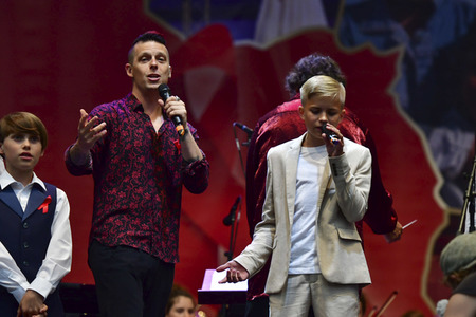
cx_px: 238
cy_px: 158
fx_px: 2671
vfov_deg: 6.8
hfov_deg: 10.2
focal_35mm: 202
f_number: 2.8
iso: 1250
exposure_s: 1/2000
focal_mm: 135
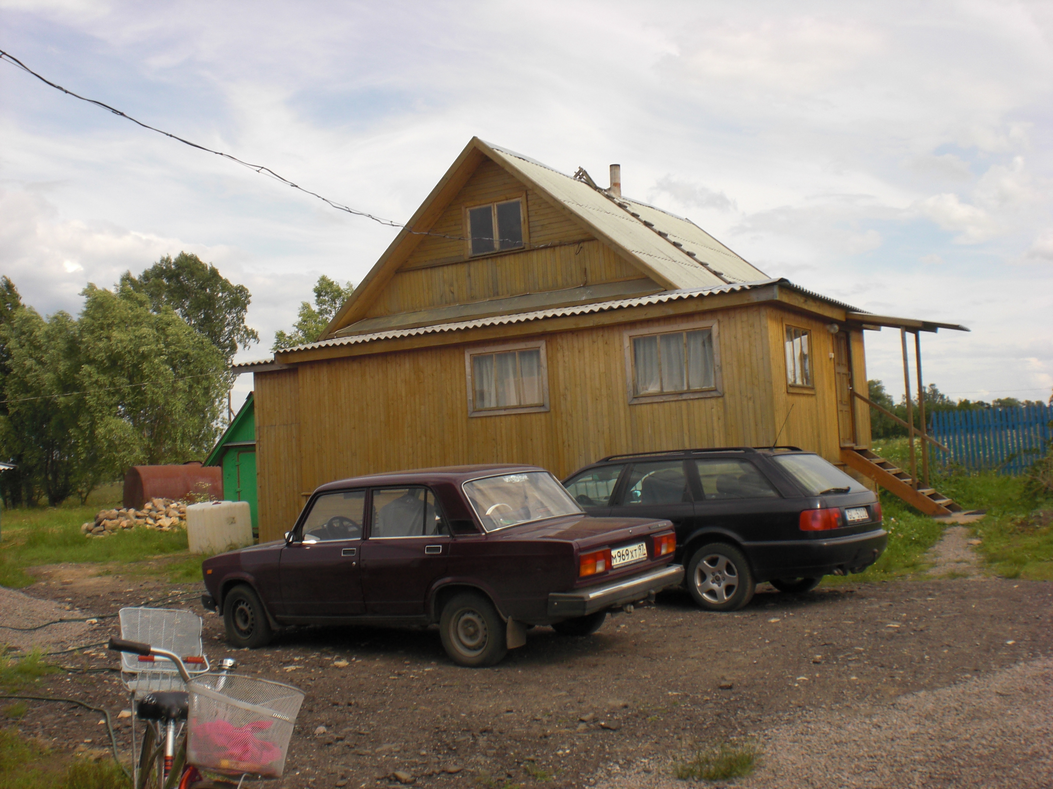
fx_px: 1156
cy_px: 394
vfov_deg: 37.7
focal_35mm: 38
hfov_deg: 49.0
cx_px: 526
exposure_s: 1/320
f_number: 5.6
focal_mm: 6.3
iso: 64
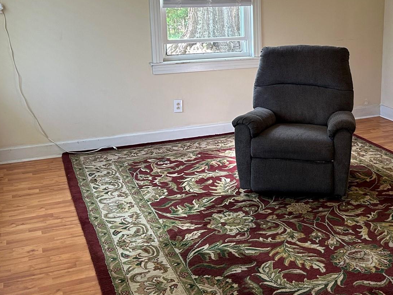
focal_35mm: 49
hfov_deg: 37.8
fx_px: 556
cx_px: 303
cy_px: 89
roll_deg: +0.0
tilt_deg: -11.8
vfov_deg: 29.4
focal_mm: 5.7
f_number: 1.5
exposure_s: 1/60
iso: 160
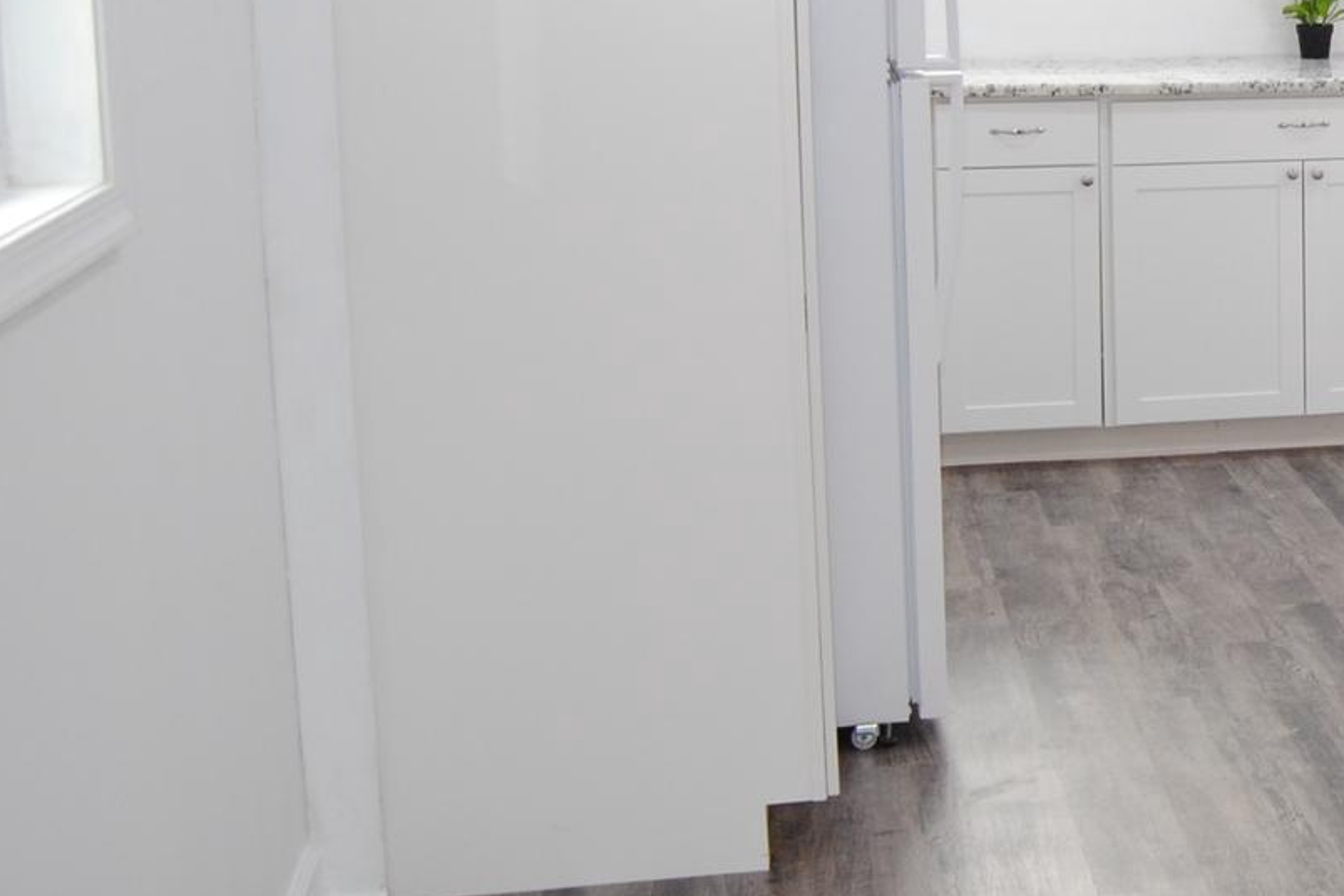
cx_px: 1548
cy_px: 229
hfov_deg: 26.5
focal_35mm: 69
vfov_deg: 19.6
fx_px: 2575
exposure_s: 1/100
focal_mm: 18
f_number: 4
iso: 400
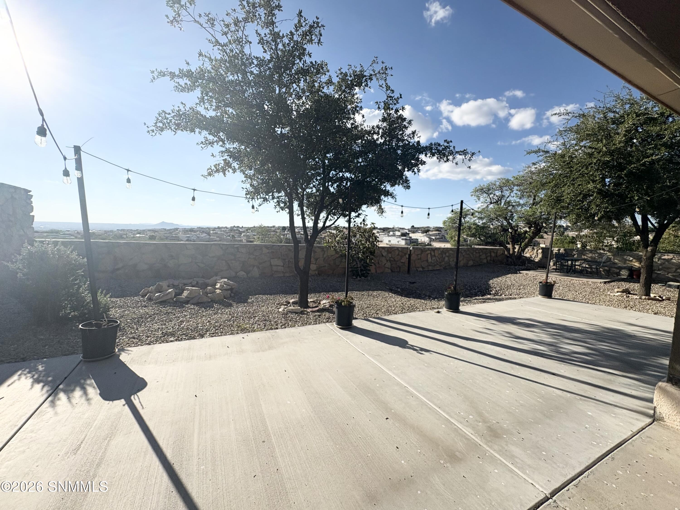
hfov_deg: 102.1
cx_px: 340
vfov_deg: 85.7
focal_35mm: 14
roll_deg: -2.6
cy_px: 255
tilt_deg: -4.6
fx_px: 275
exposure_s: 1/3717
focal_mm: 2.22
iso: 50
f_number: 2.2
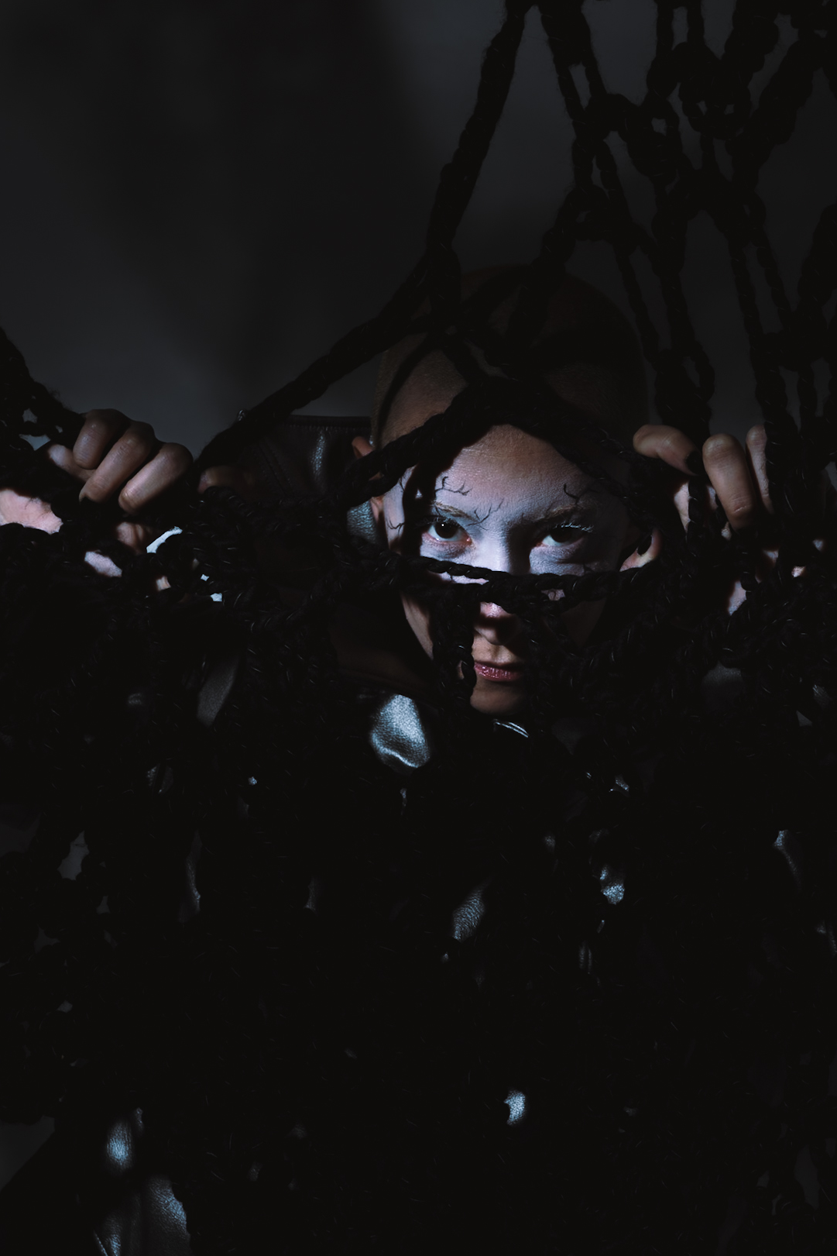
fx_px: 1674
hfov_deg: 28.0
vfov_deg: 41.1
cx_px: 503
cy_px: 660
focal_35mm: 48
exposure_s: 1/125
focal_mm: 38
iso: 100
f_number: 9
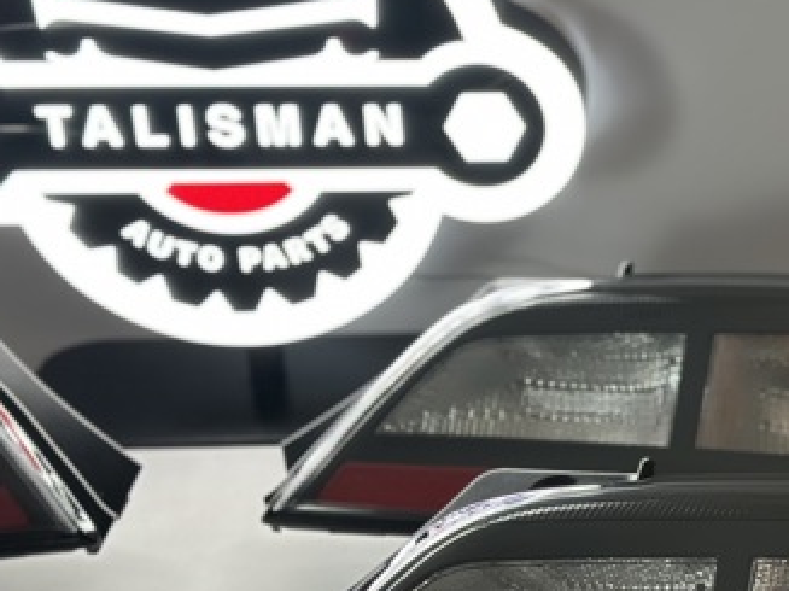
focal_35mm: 94
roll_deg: +1.6
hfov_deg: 20.3
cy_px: 392
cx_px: 753
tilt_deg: -24.2
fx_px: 2142
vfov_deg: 15.7
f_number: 1.78
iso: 200
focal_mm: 6.86
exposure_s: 1/60
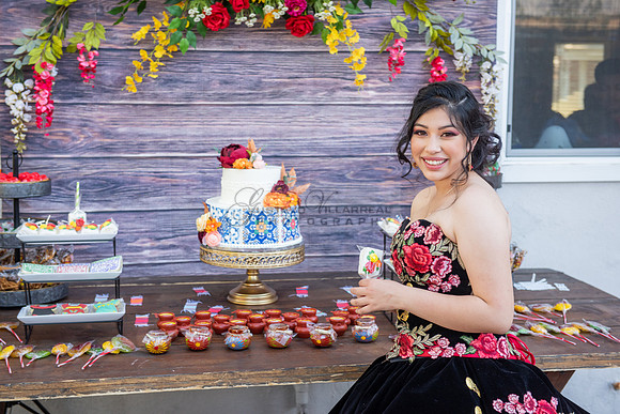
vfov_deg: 23.4
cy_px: 207
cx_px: 310
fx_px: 999
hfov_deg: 34.5
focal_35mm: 58
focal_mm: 58
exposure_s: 1/200
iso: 400
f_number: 5
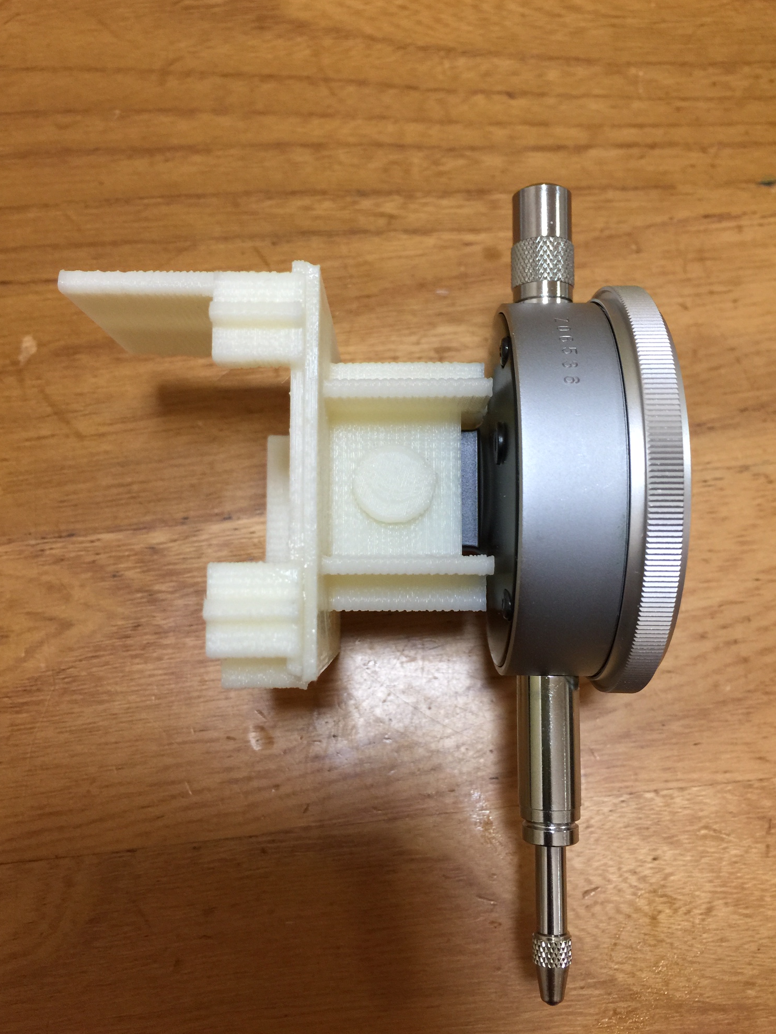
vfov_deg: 60.0
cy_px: 500
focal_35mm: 30
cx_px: 389
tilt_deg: -74.7
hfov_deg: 46.8
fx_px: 897
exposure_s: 1/15
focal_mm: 4.15
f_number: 2.2
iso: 50
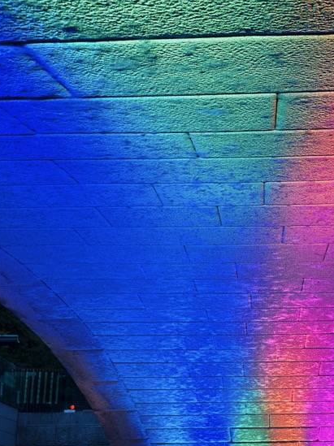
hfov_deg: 25.8
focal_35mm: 56
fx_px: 721
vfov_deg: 33.1
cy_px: 375
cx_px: 248
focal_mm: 6.76
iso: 125
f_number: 1.78
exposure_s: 1/60
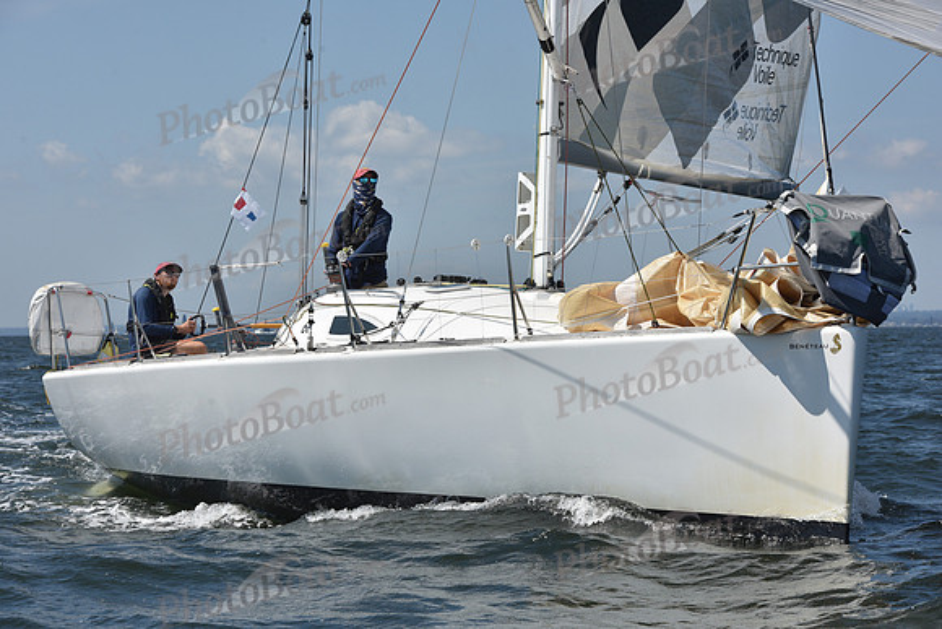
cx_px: 471
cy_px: 314
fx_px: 3141
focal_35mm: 120
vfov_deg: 11.4
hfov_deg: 17.1
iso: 320
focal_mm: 120
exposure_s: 1/1250
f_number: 11
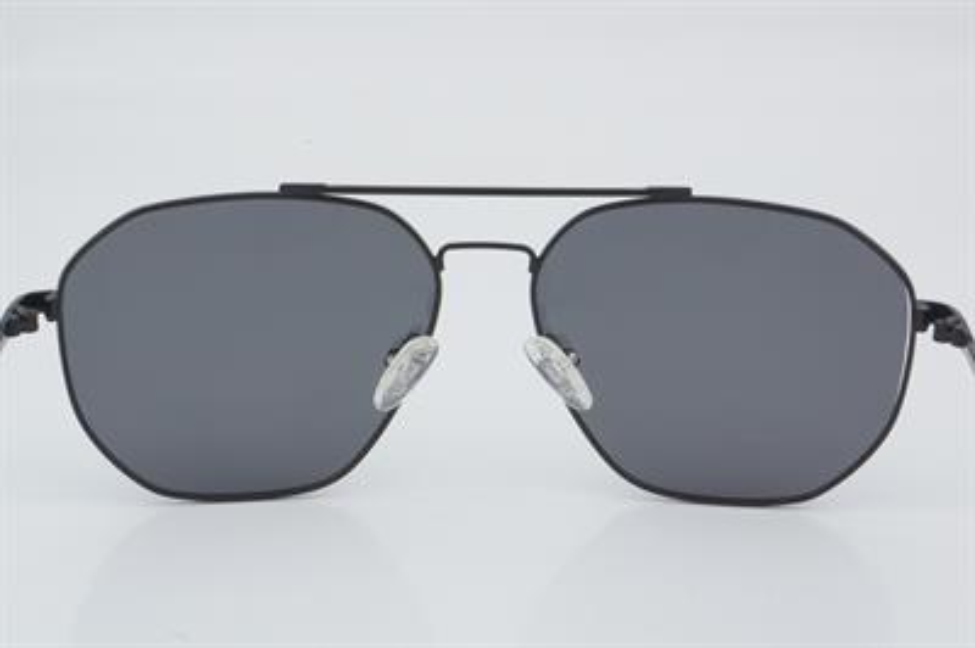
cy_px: 324
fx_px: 2030
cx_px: 488
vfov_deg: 18.2
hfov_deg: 27.0
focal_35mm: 75
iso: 100
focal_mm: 50
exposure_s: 1/3
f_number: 32
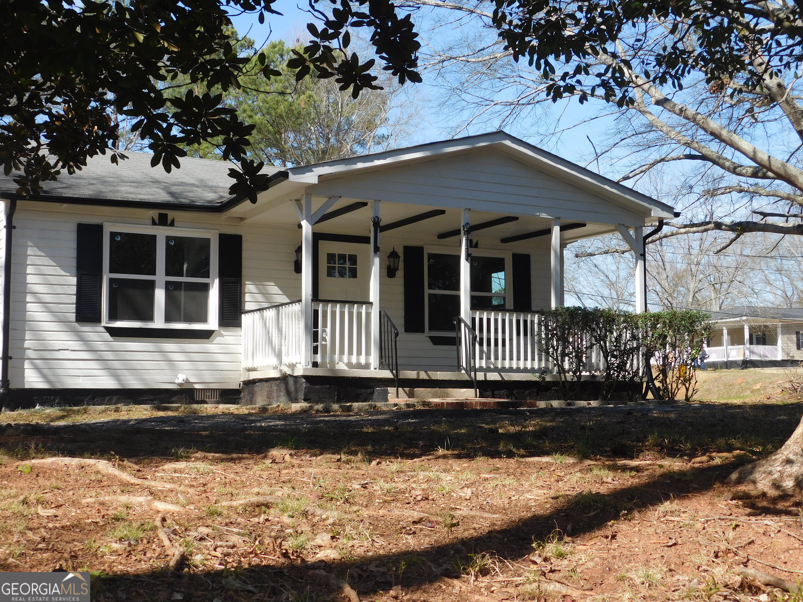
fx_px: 1183
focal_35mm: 51
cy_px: 301
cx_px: 402
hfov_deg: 37.5
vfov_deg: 28.6
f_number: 3.8
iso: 125
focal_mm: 9
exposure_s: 1/500
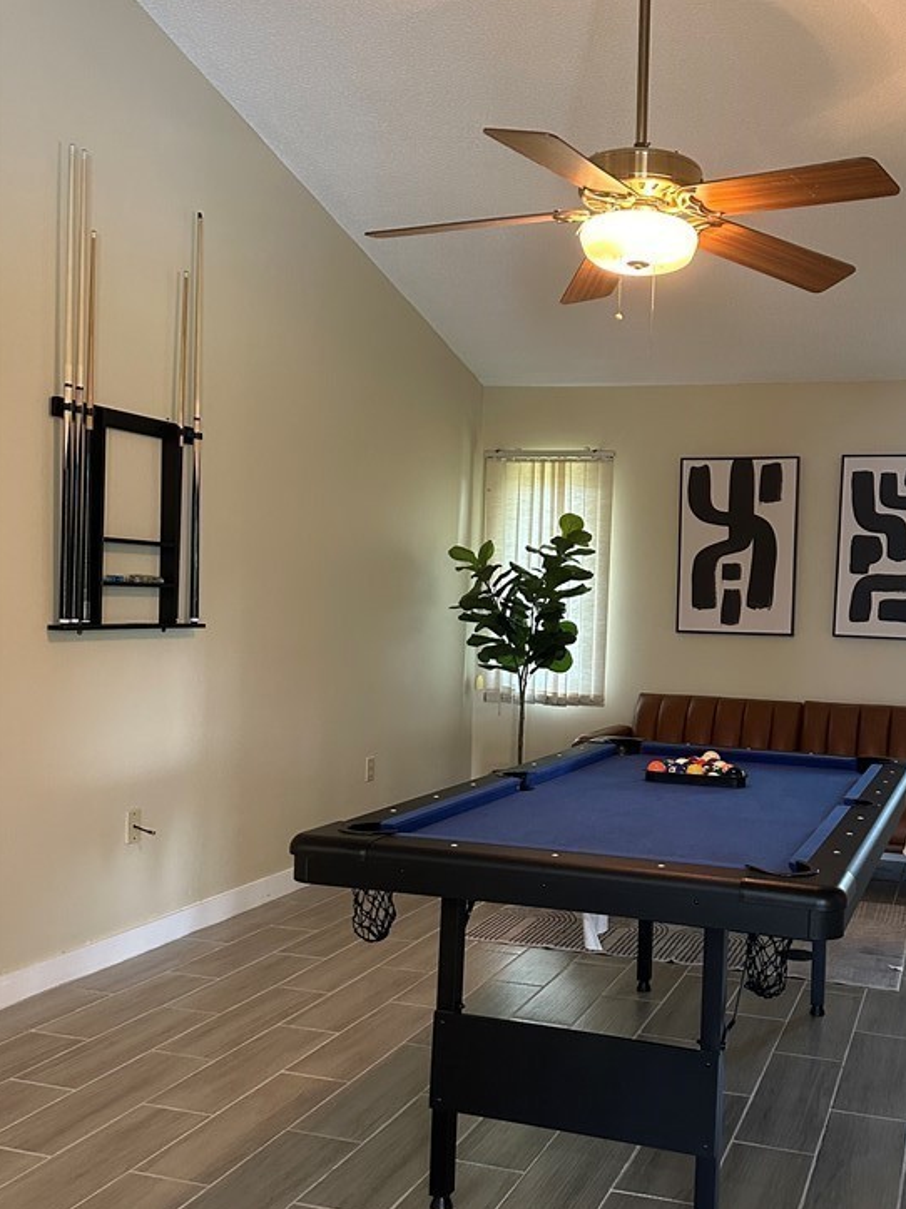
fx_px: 1187
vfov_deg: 53.9
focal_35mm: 34
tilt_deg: -1.9
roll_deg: -3.5
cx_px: 632
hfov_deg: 41.0
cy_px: 640
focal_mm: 6.86
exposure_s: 1/60
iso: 400
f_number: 1.78
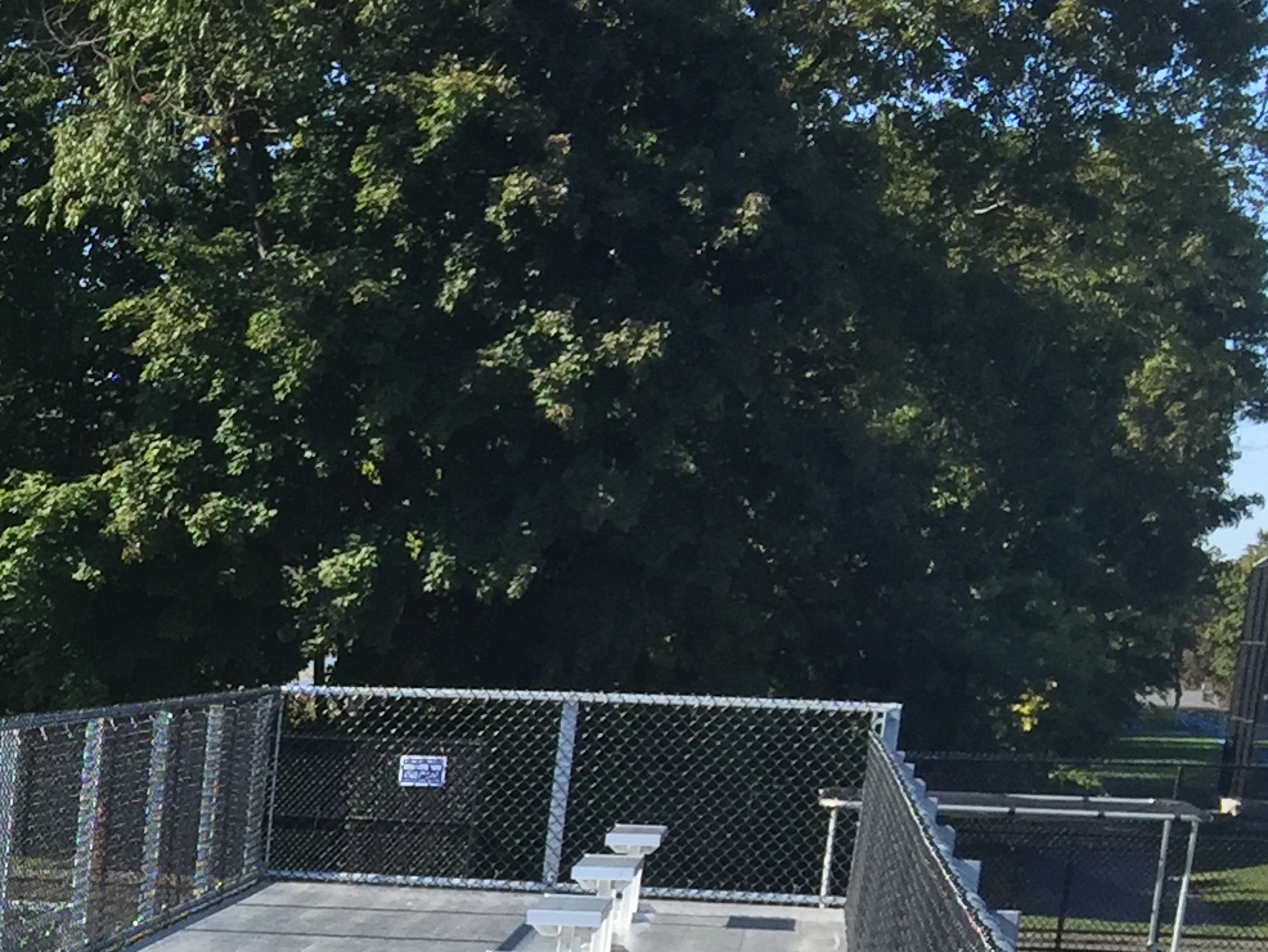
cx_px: -783
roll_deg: -1.4
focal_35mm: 96
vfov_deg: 14.3
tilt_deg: -13.0
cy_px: 1458
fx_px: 3517
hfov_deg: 17.7
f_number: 2.2
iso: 32
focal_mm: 4.15
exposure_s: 1/1099
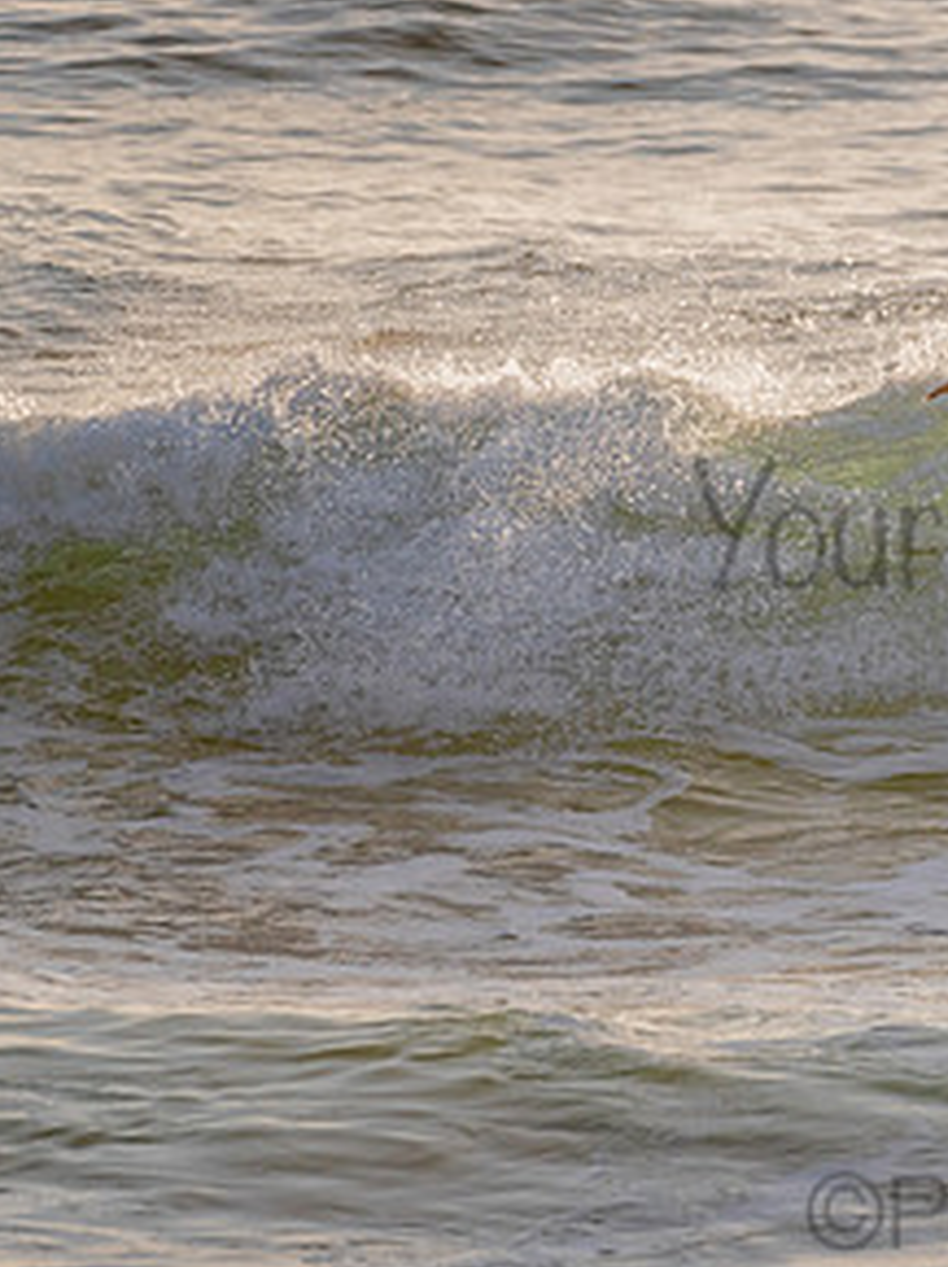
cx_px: 1113
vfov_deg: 1.7
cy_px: 462
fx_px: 43151
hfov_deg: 1.3
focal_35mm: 1180
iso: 250
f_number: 5.6
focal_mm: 500
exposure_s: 1/2000
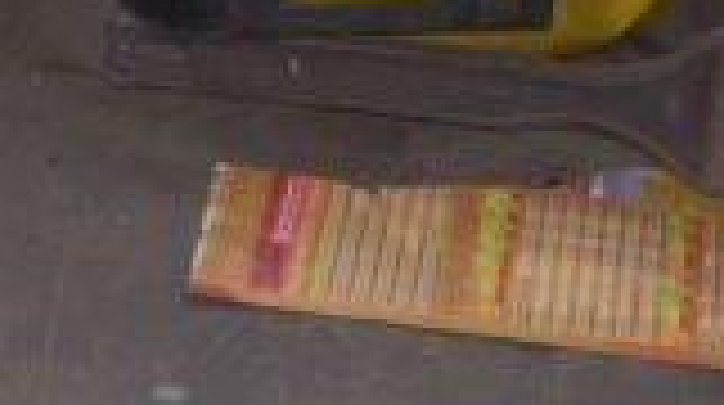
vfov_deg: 6.0
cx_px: -49
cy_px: 1172
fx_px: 3604
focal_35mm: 188
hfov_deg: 11.3
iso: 64
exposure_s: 1/30
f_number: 2.8
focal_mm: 6.2
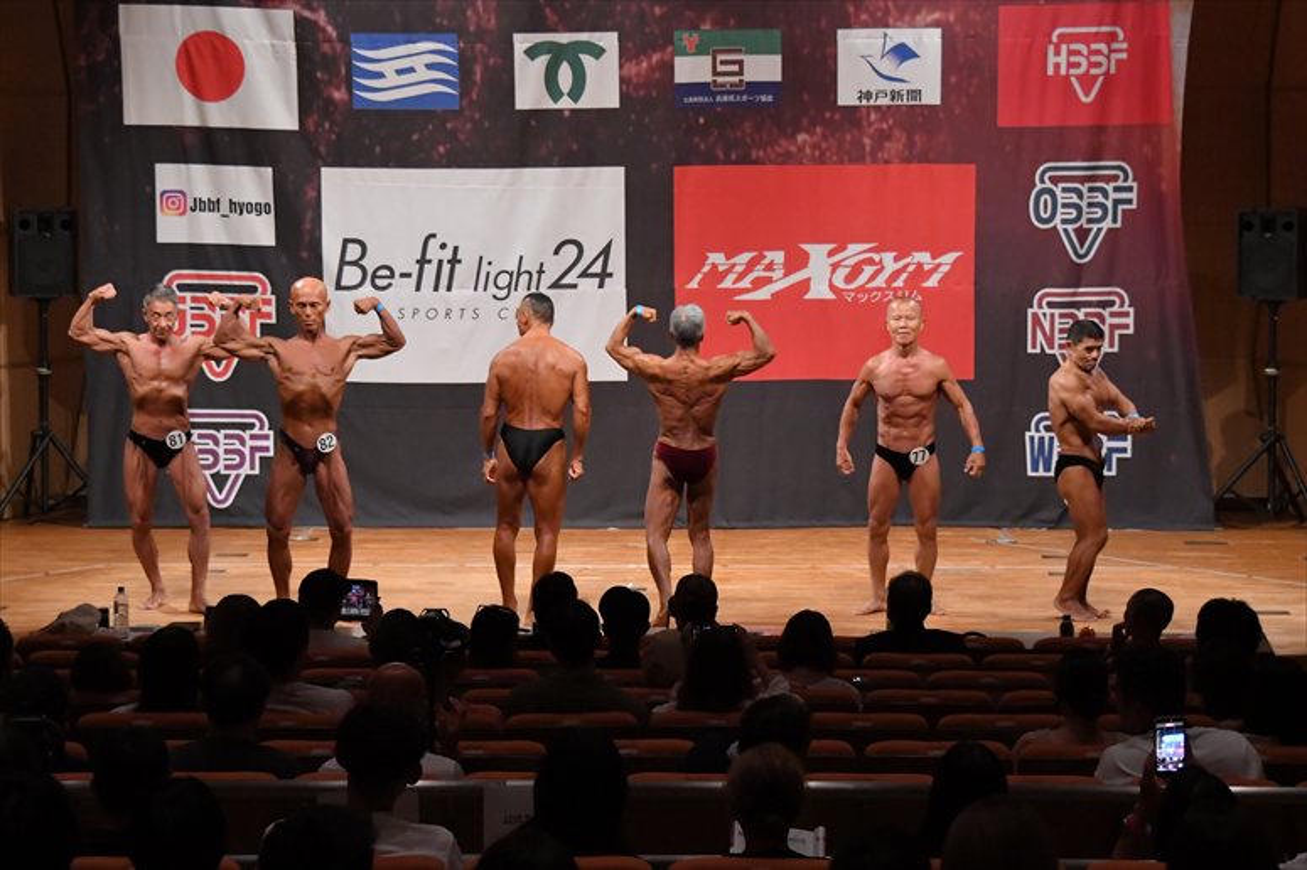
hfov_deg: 18.9
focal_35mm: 108
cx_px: 654
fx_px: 3919
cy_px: 435
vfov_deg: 12.7
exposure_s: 1/400
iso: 7200
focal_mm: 72
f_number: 5.6
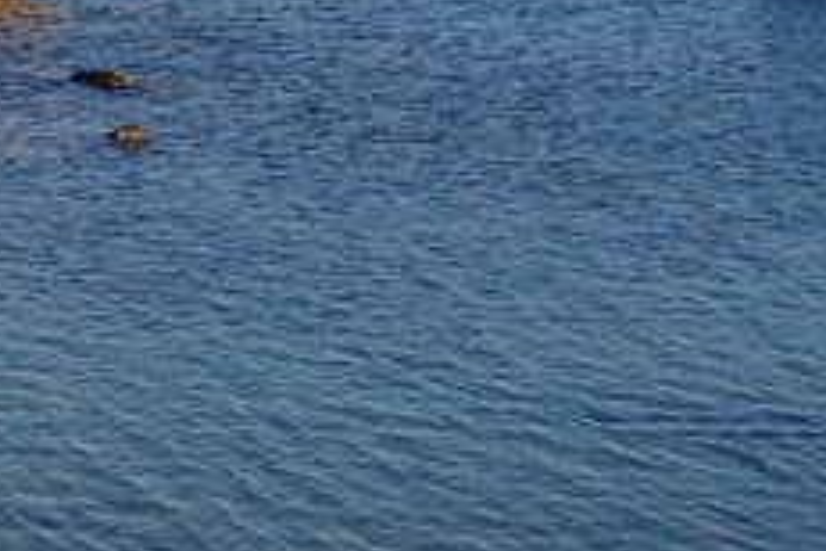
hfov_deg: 9.9
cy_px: -154
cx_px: -973
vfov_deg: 7.2
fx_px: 4336
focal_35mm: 189
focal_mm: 4.28
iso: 64
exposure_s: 1/1062
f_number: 2.4
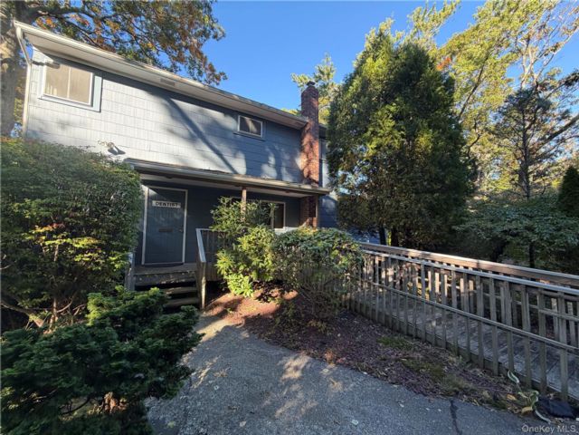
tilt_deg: +4.4
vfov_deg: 85.7
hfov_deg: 102.1
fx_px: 234
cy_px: 218
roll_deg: -1.4
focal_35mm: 14
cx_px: 290
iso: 64
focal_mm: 2.22
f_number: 2.2
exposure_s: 1/125
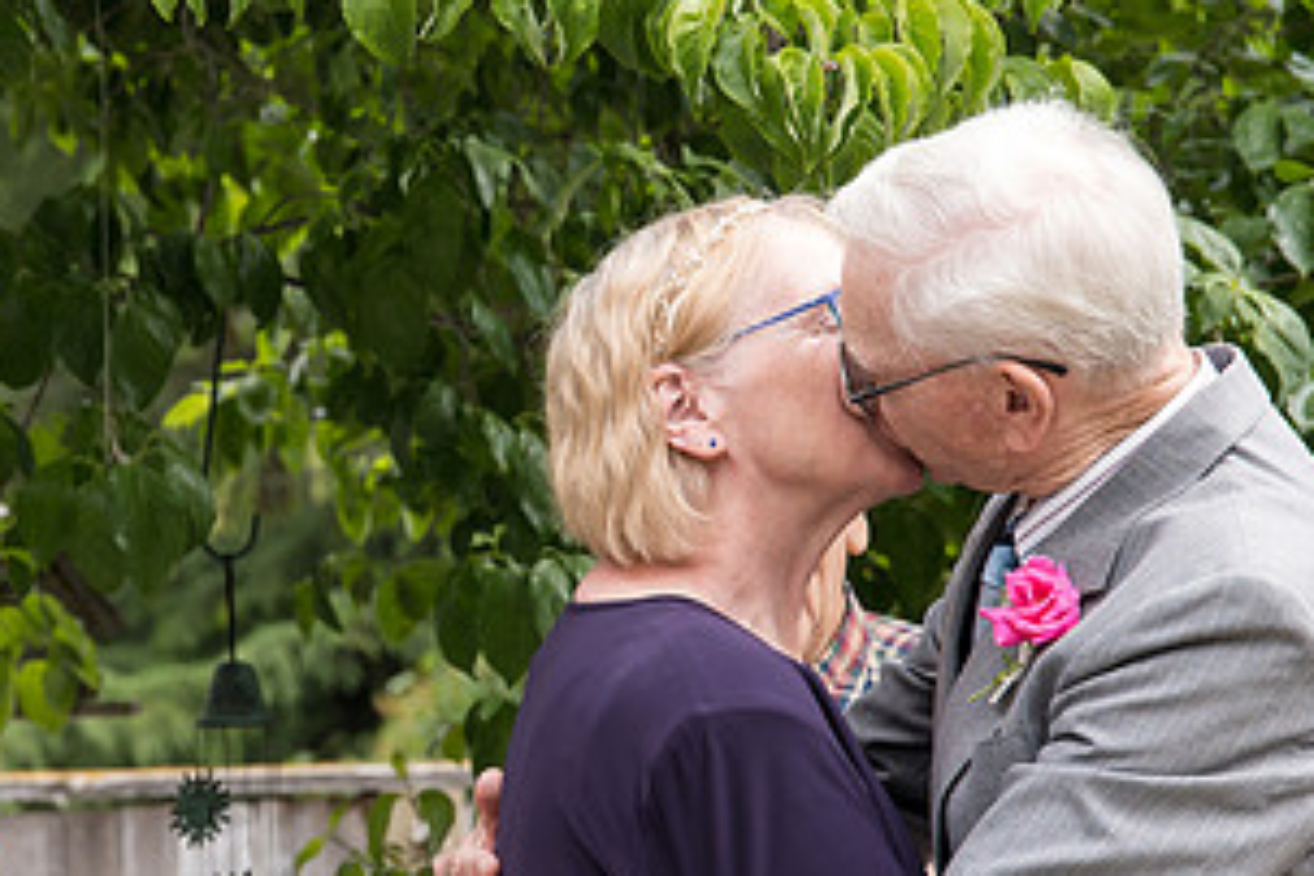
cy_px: 511
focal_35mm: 191
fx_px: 6971
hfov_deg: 10.7
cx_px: 242
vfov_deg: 7.2
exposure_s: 1/500
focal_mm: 70
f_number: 5
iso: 400
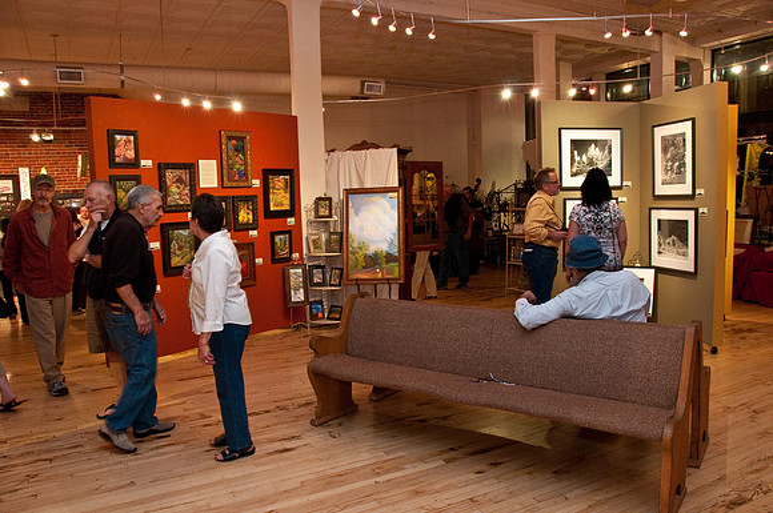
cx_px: 386
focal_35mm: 27
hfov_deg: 67.5
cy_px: 256
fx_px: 579
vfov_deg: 47.8
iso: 1250
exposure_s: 1/30
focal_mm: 18
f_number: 6.3
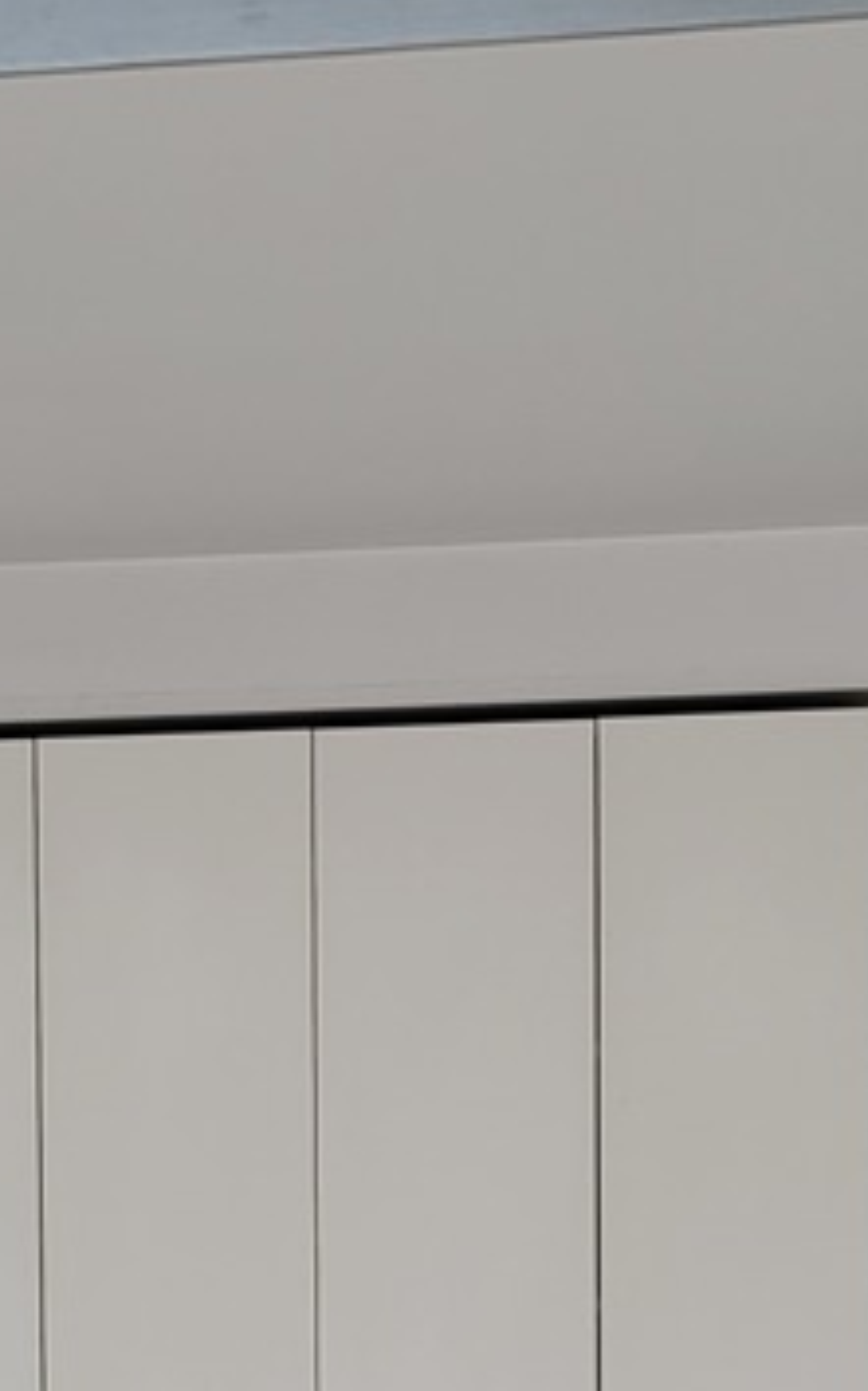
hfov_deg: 11.6
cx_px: 79
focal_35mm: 112
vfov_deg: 17.8
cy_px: 1607
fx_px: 4243
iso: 50
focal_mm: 5.4
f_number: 1.8
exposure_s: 1/120
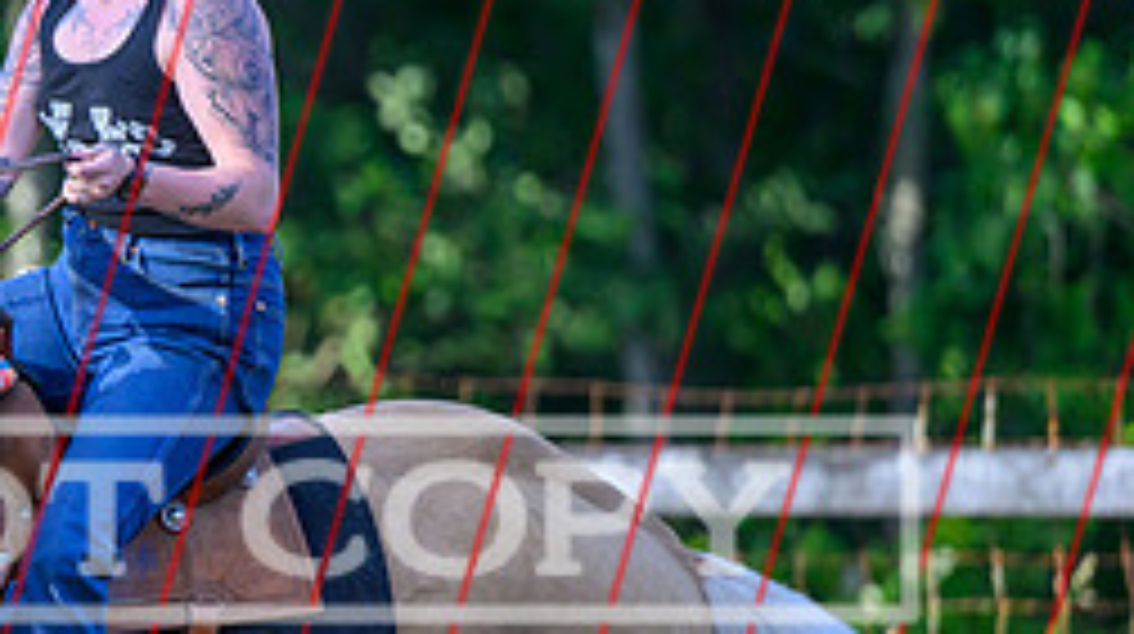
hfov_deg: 4.0
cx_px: -100
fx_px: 16367
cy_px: 483
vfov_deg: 2.2
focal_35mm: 545
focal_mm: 180
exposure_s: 1/2500
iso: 560
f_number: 2.8
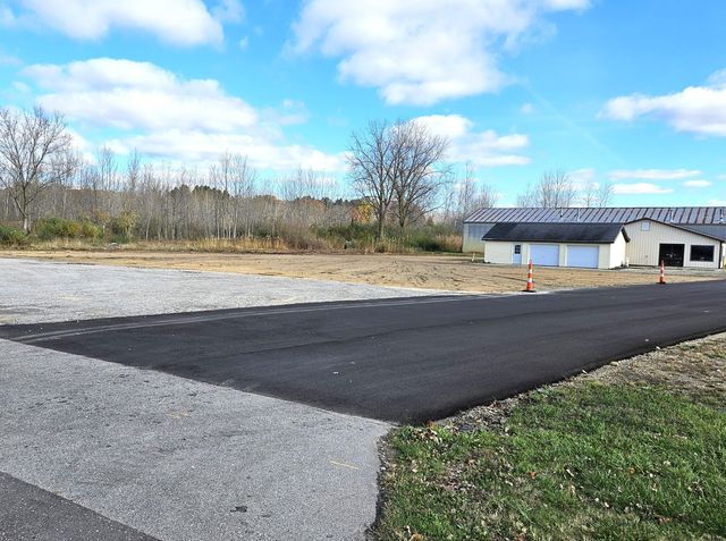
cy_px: 270
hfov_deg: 74.0
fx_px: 481
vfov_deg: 58.7
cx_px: 363
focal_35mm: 23
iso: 25
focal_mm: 5.4
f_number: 1.8
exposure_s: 1/1695
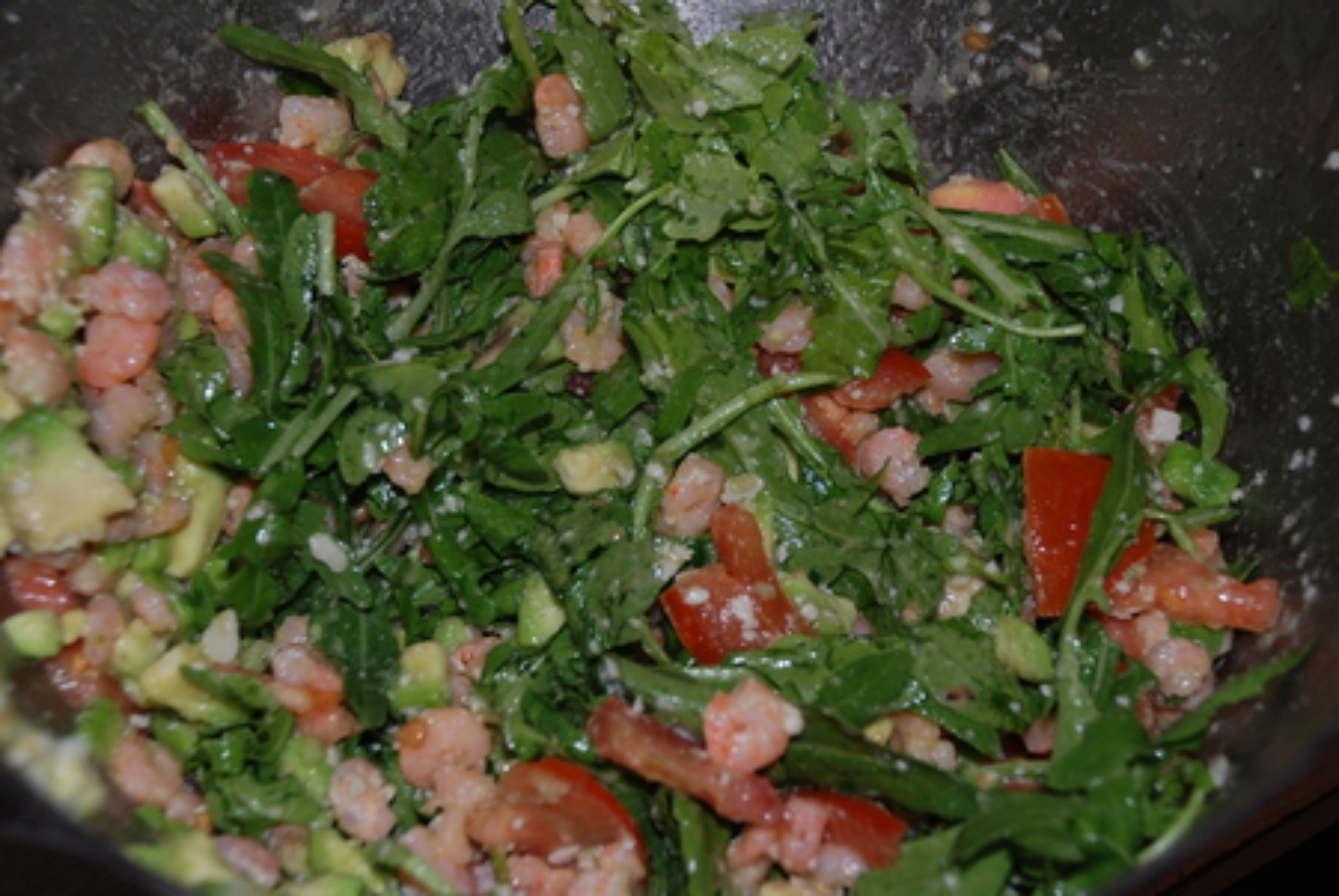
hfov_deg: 23.4
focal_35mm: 87
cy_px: 448
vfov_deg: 15.7
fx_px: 3239
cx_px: 670
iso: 400
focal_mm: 58
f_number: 5.3
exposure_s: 1/60
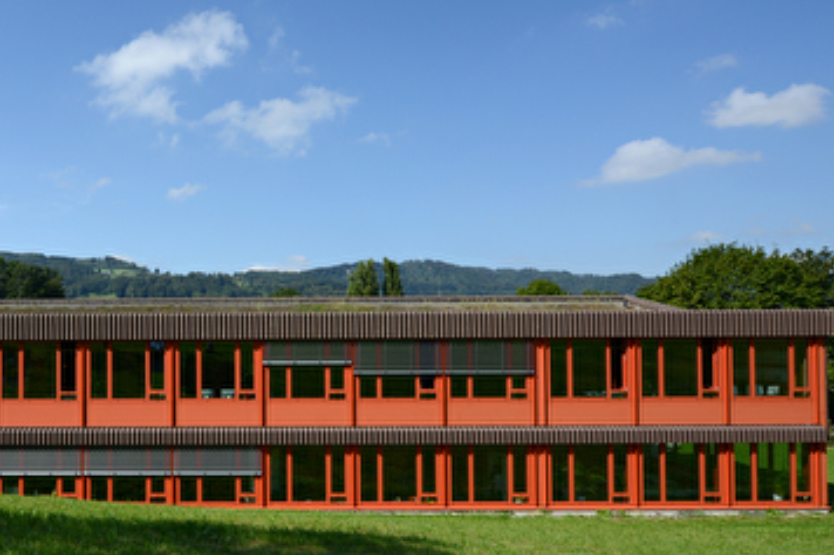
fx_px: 625
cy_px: 340
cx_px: 199
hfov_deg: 63.1
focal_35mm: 27
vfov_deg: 47.5
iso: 100
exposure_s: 1/400
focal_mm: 16
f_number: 8
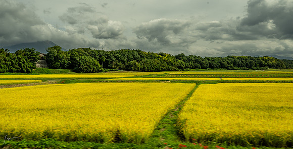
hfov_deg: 60.4
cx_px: 147
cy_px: 55
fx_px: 252
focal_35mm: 33
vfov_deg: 32.9
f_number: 11
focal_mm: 30
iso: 200
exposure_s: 1/250
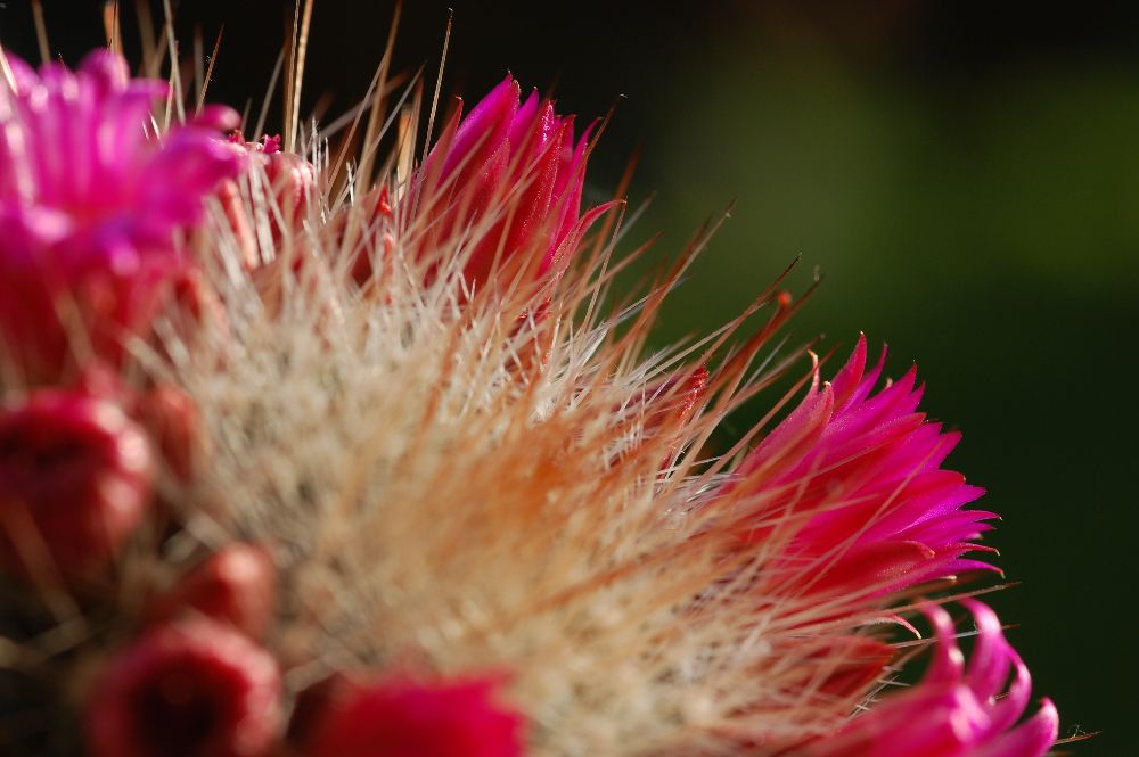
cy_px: 378
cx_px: 570
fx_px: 4979
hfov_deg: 13.1
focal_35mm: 158
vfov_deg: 8.7
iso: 200
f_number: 10
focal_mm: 105
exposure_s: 1/200
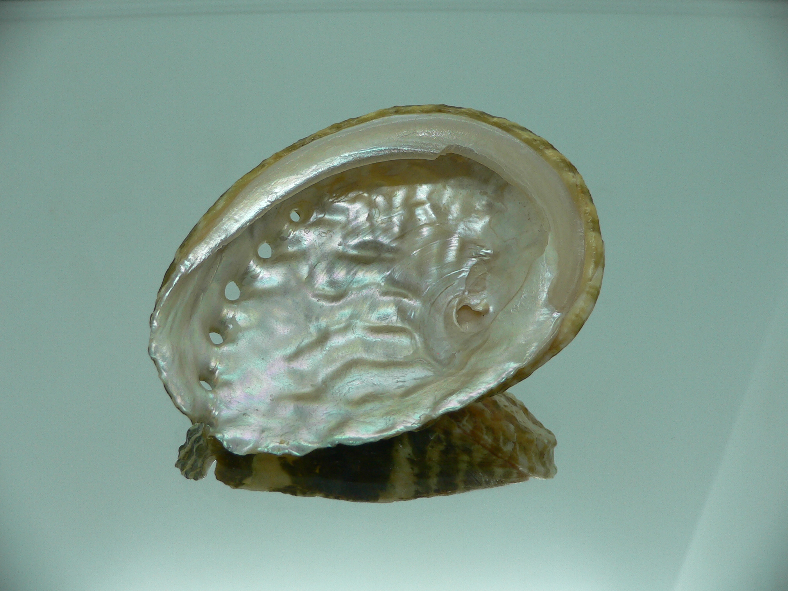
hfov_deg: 52.6
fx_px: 797
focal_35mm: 35
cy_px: 296
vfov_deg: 40.7
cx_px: 394
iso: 80
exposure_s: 1/80
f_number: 2.8
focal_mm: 4.6
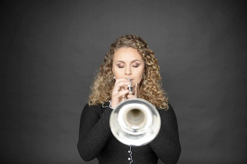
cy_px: 82
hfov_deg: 48.5
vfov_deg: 33.3
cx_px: 124
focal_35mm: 40
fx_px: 274
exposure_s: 1/125
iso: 640
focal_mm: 40
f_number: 3.2
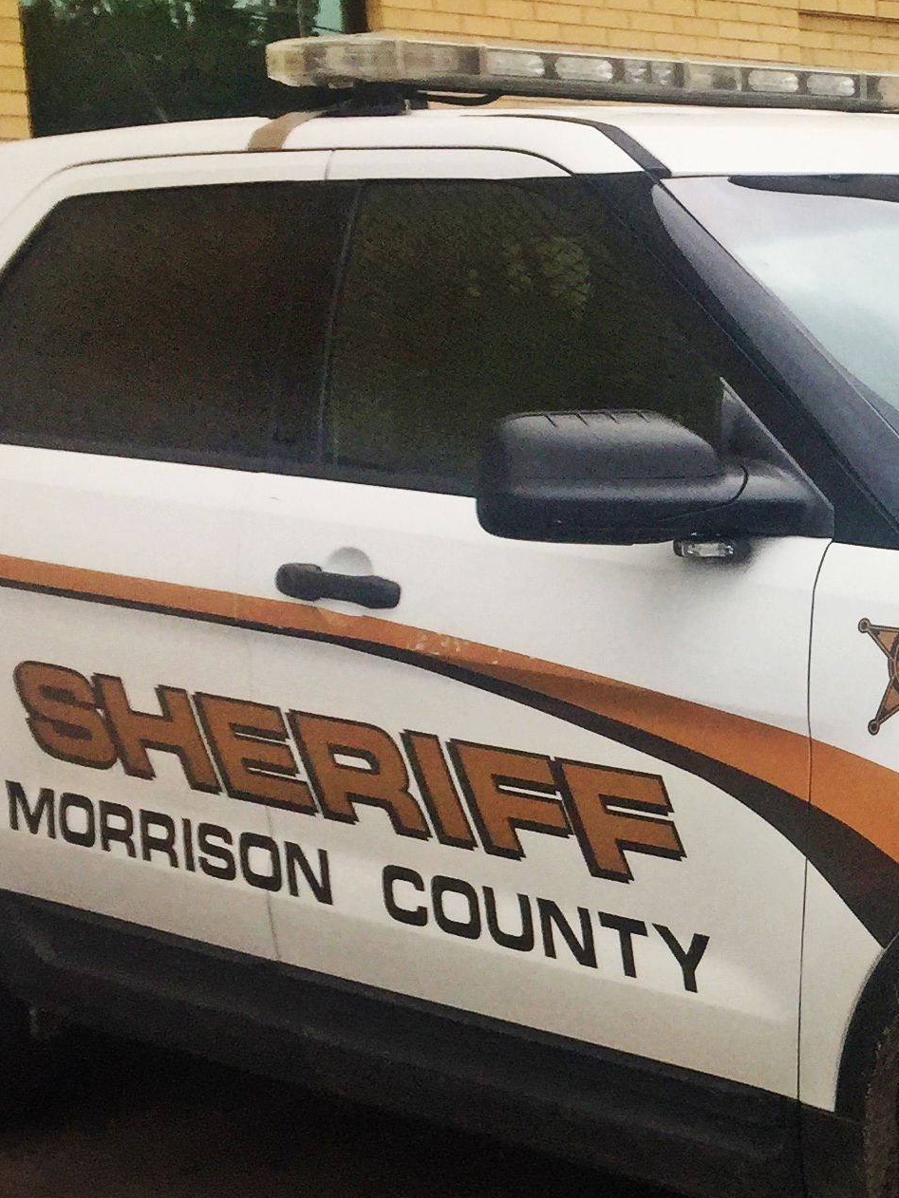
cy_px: 694
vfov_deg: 26.0
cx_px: 1228
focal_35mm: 75
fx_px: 2596
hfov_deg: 18.1
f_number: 2.2
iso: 32
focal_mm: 4.15
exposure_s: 1/706
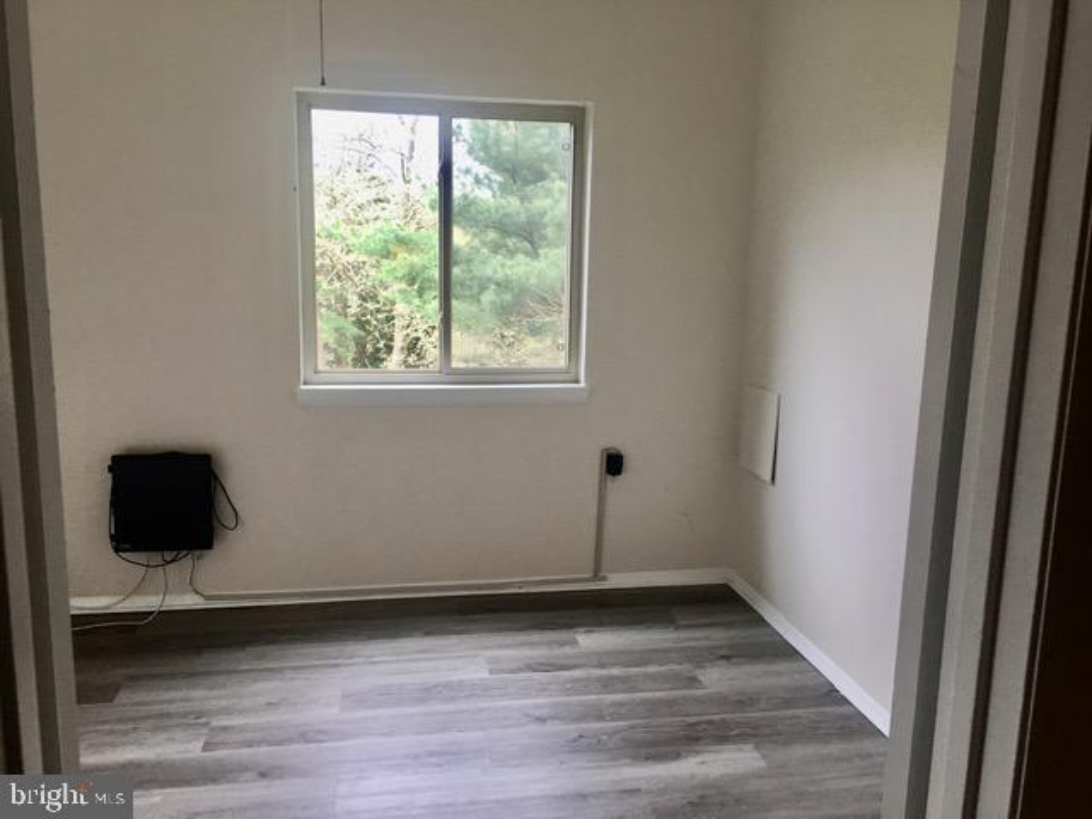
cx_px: 546
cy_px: 410
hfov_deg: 61.7
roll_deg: -0.9
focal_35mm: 29
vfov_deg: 48.2
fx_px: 915
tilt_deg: -8.2
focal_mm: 4.15
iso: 25
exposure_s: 1/33
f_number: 2.2
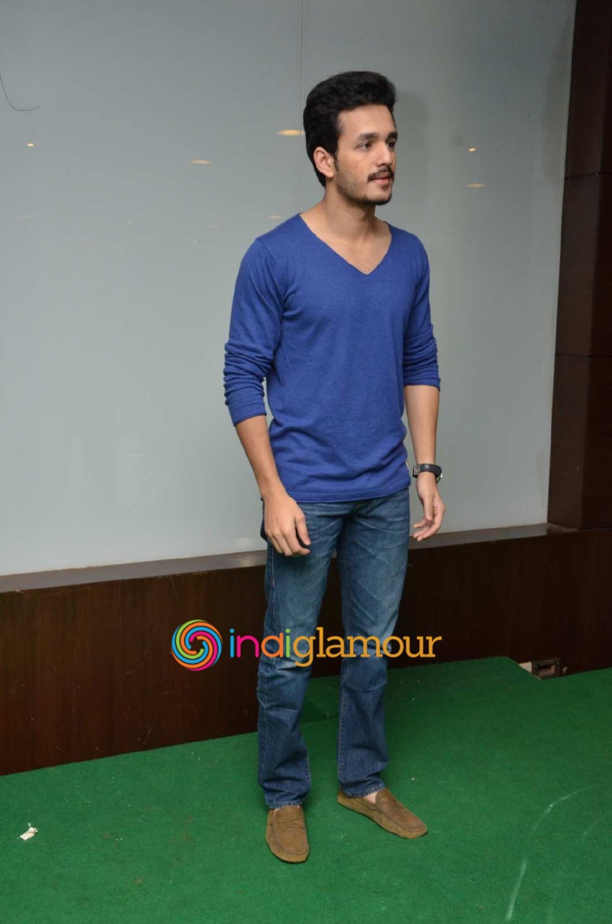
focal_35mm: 42
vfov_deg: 46.5
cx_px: 306
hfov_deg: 31.8
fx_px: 1075
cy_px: 462
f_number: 7.1
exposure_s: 1/125
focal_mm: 28
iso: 1250
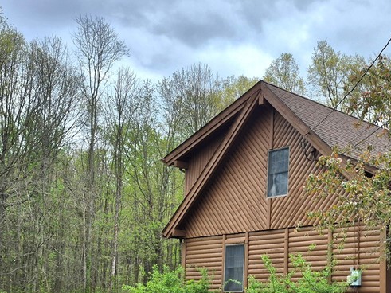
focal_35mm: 48
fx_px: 542
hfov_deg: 35.7
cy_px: 229
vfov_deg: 29.6
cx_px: 395
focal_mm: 5.4
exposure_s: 1/1429
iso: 25
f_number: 1.8
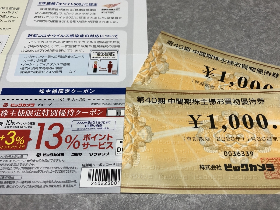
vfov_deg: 49.7
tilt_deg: -56.6
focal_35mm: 28
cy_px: 105
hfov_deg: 63.4
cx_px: 140
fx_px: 226
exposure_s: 1/30
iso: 25
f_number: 1.8
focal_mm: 3.99
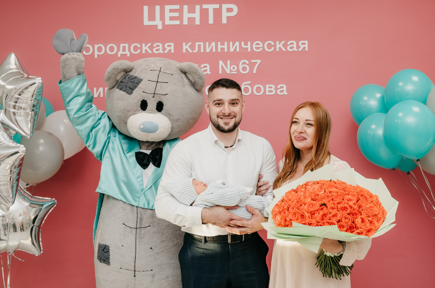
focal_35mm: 39
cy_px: 132
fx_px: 468
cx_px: 234
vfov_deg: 34.2
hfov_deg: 49.9
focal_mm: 35
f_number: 4
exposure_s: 1/160
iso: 640
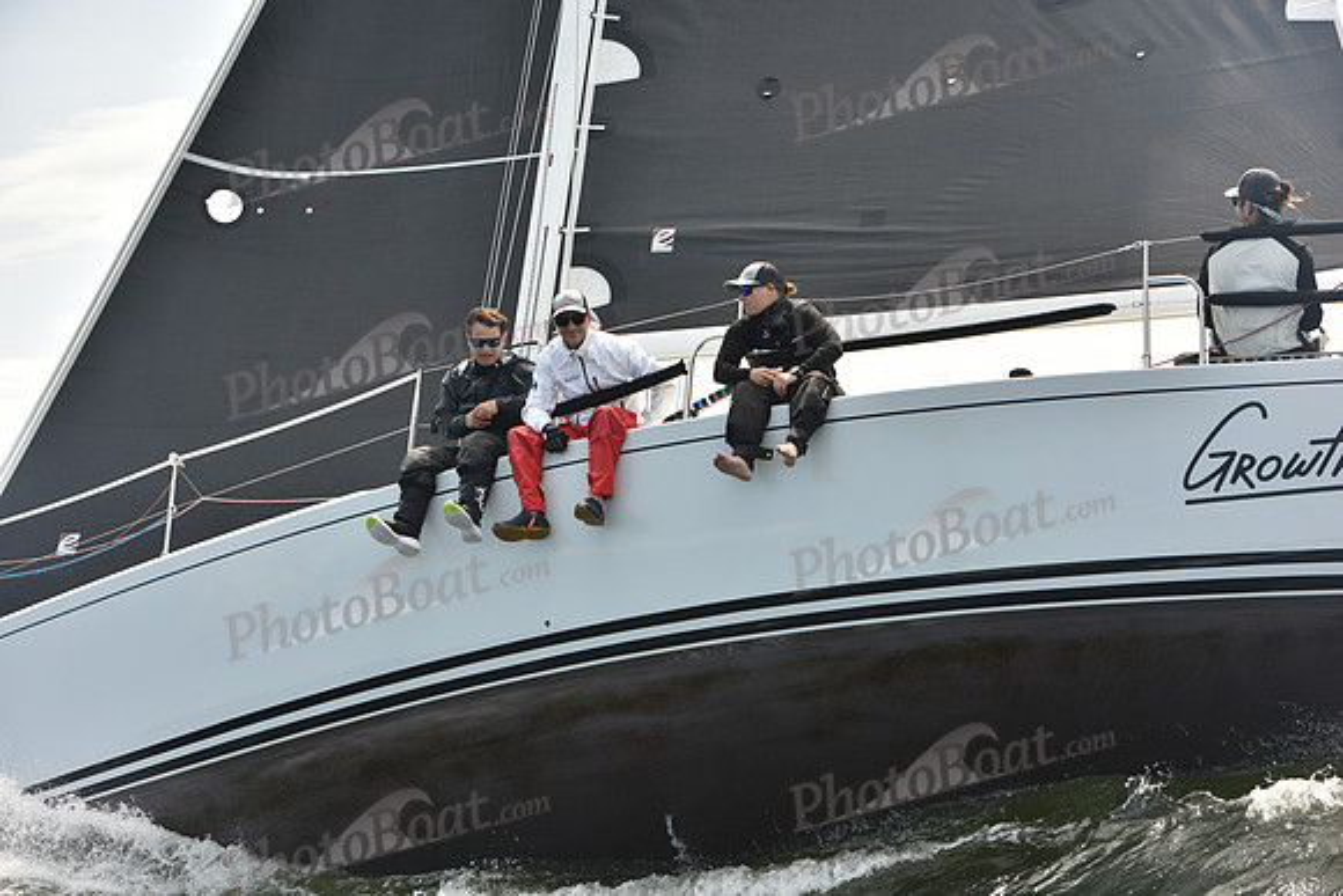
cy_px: 448
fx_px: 2612
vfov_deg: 19.5
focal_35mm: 70
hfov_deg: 28.8
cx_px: 672
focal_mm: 70
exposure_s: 1/800
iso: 250
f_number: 6.3
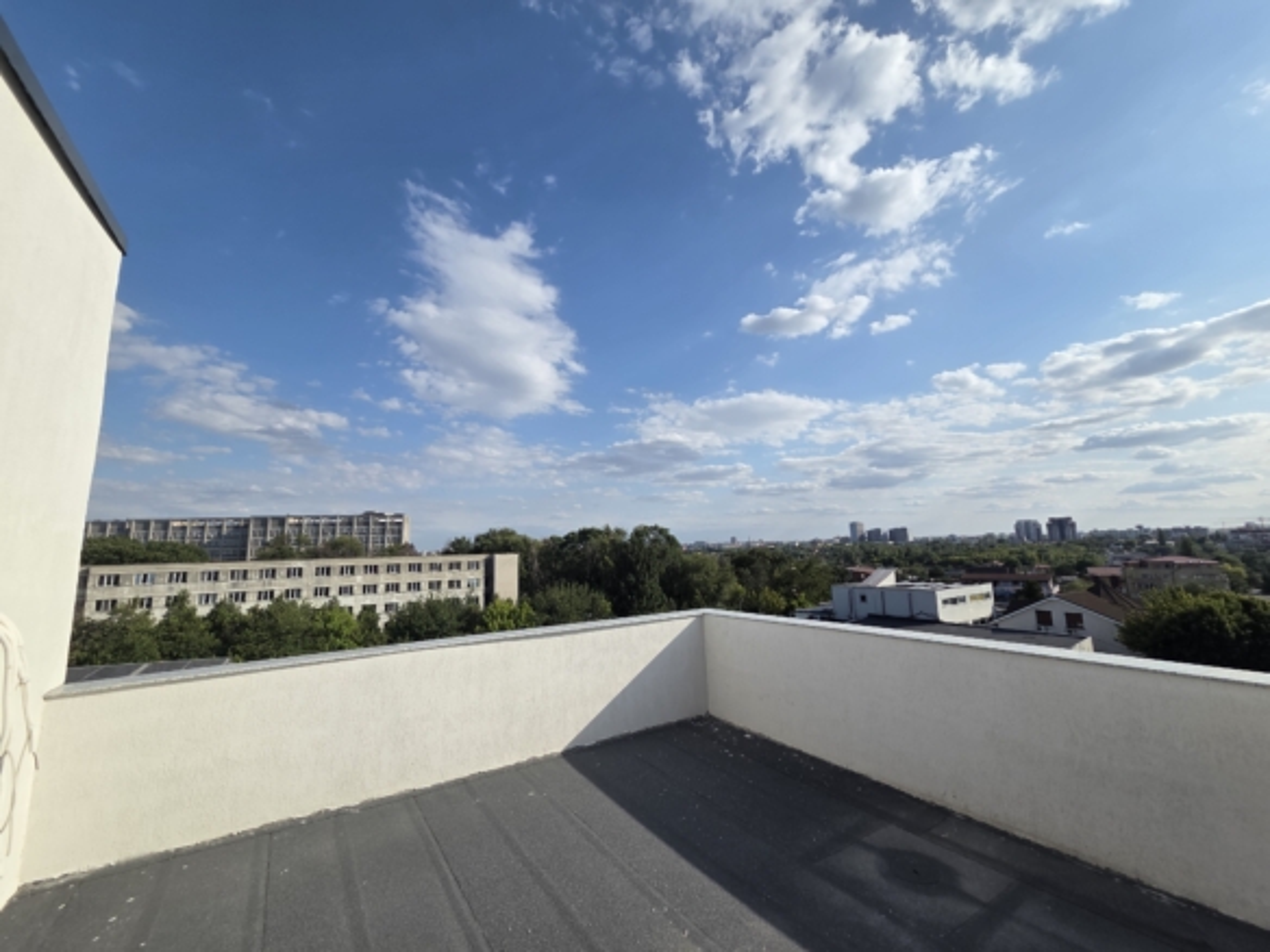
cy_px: 476
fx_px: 477
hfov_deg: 106.2
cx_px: 635
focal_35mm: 13
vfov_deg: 89.9
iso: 50
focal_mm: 2.2
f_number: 2.2
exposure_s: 1/3579
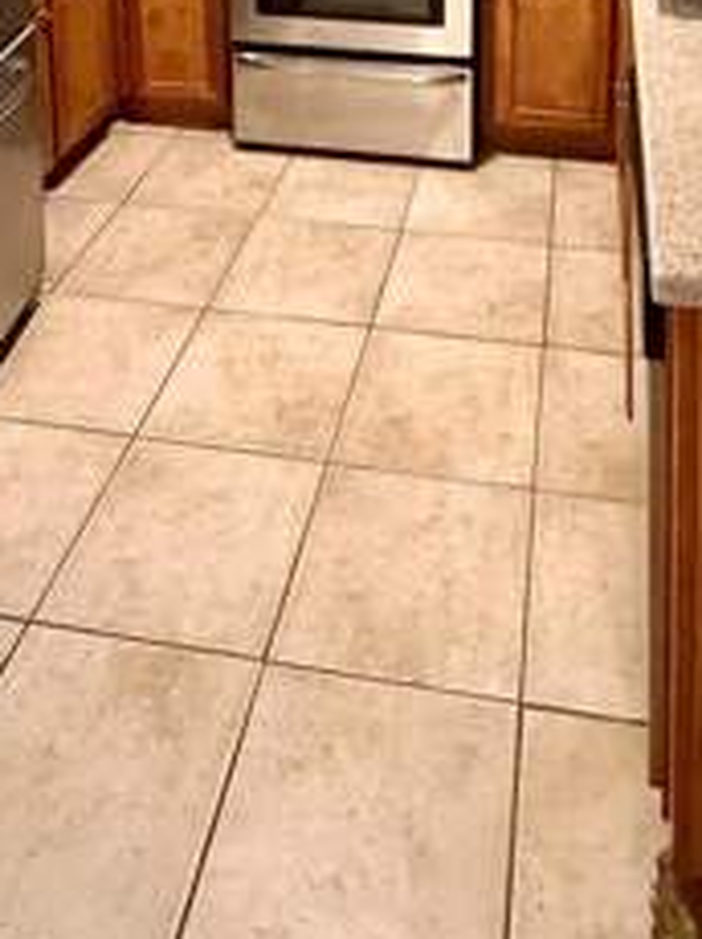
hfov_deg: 36.7
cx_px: 412
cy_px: -220
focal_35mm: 39
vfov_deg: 35.9
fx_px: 1057
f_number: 2.2
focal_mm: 2.22
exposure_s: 1/60
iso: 1250
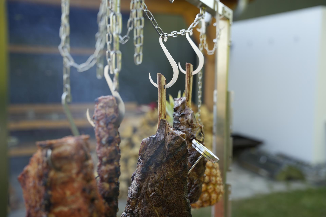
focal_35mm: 44
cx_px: 163
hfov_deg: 44.9
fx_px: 395
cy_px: 108
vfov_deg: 30.8
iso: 200
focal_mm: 43.6
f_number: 3.2
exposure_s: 1/160
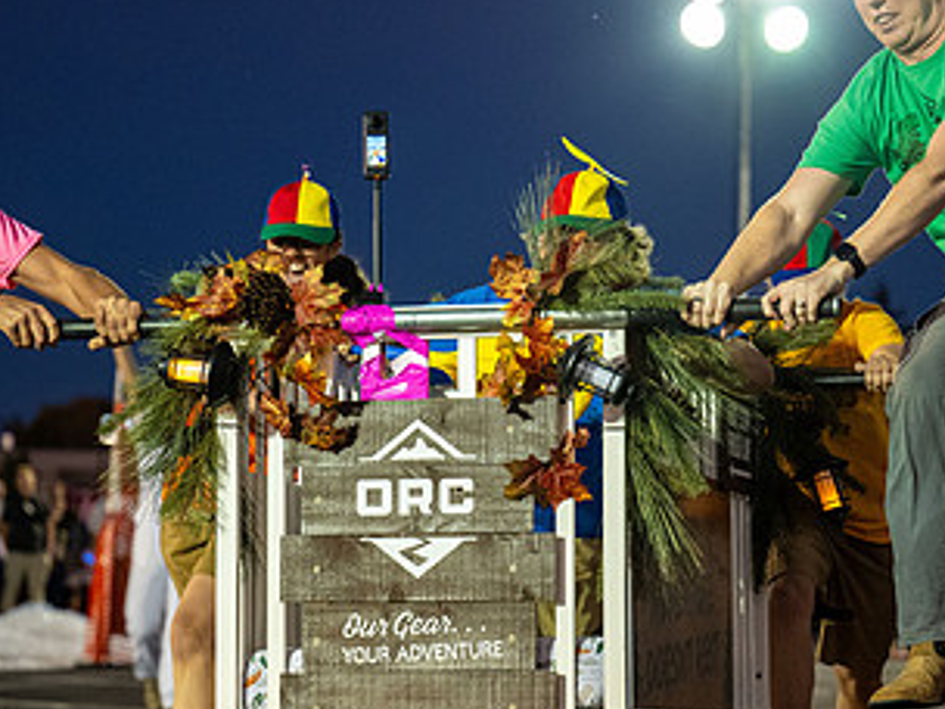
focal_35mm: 142
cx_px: 525
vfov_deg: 10.4
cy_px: 431
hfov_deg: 13.9
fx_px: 3877
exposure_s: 1/640
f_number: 2.8
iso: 4000
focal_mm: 75
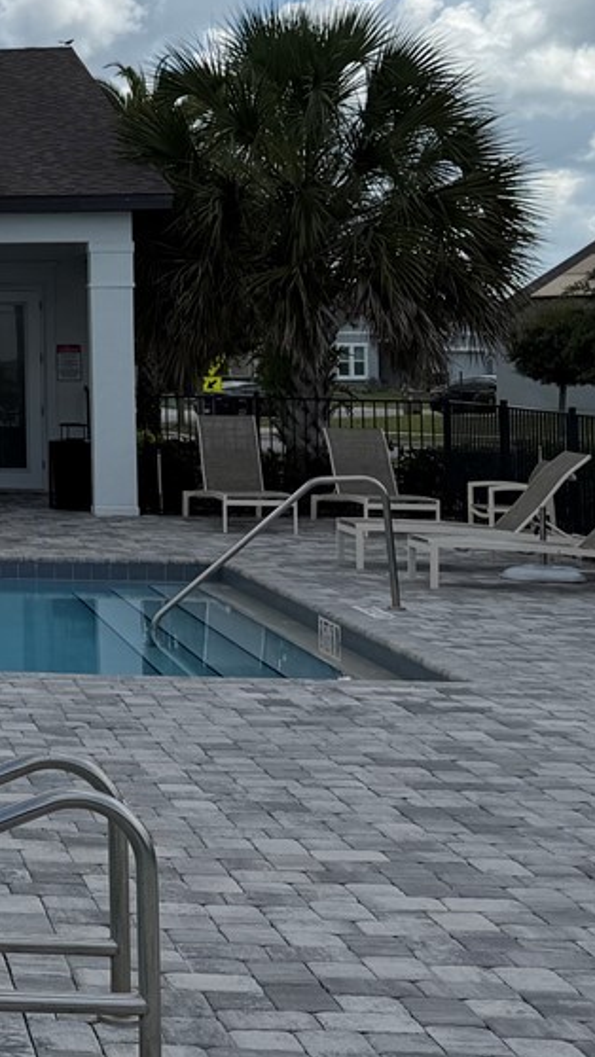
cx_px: -489
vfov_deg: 27.7
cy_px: 231
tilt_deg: +2.3
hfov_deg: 14.2
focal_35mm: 75
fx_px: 2103
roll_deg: -0.3
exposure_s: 1/8130
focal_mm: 6.76
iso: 80
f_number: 1.78
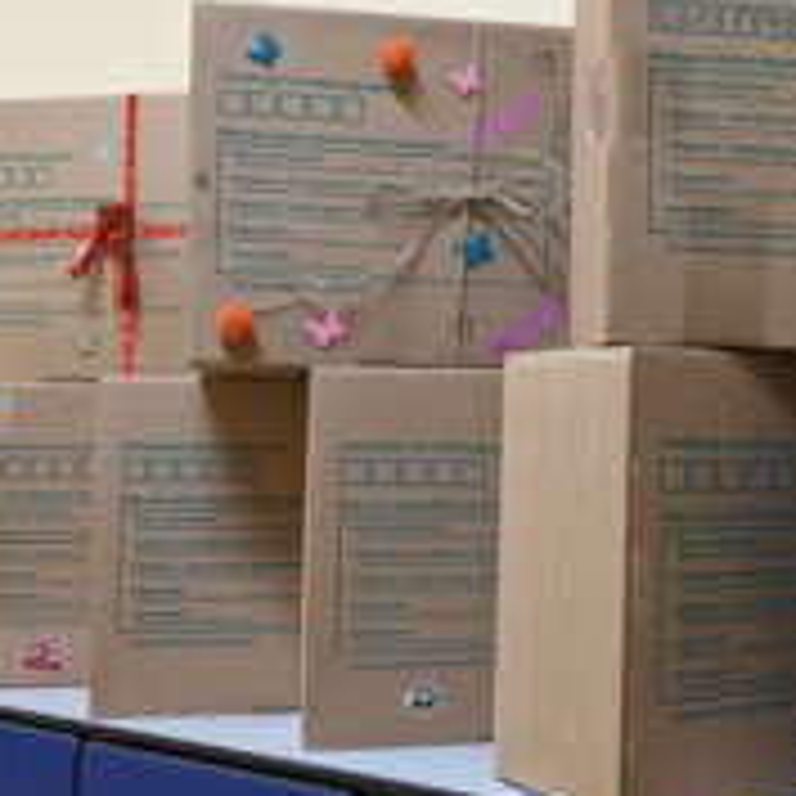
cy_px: 373
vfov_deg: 31.6
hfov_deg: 30.8
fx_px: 1405
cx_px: 648
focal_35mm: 54
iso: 127
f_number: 1.73
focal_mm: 4.38
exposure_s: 1/25
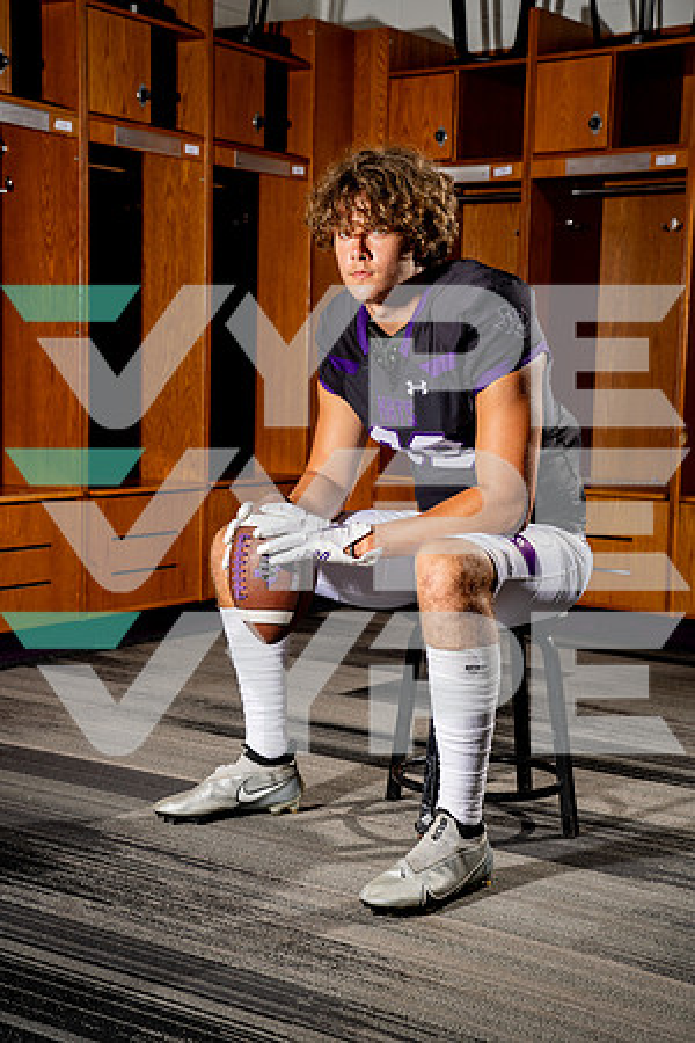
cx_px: 348
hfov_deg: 24.2
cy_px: 522
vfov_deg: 35.6
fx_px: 1622
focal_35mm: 56
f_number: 5.6
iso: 100
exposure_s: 1/250
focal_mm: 56
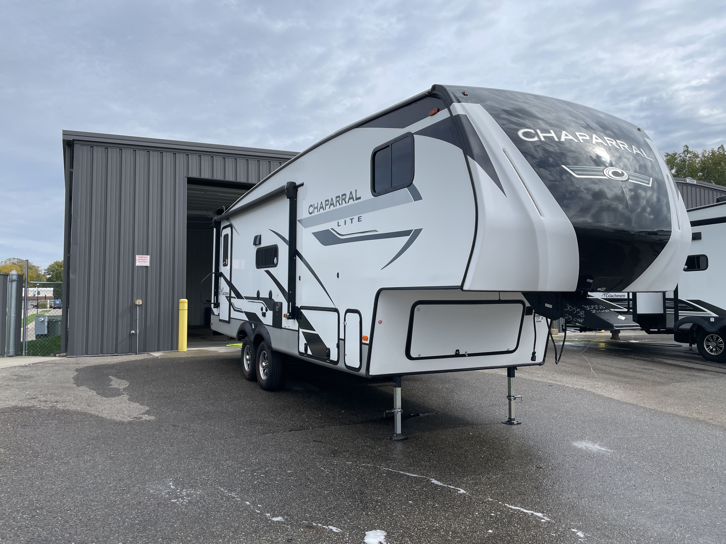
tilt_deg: +4.8
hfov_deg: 67.3
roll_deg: +0.8
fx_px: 545
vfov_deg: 53.1
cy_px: 272
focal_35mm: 26
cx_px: 363
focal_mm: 4.2
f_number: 1.6
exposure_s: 1/3040
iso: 32
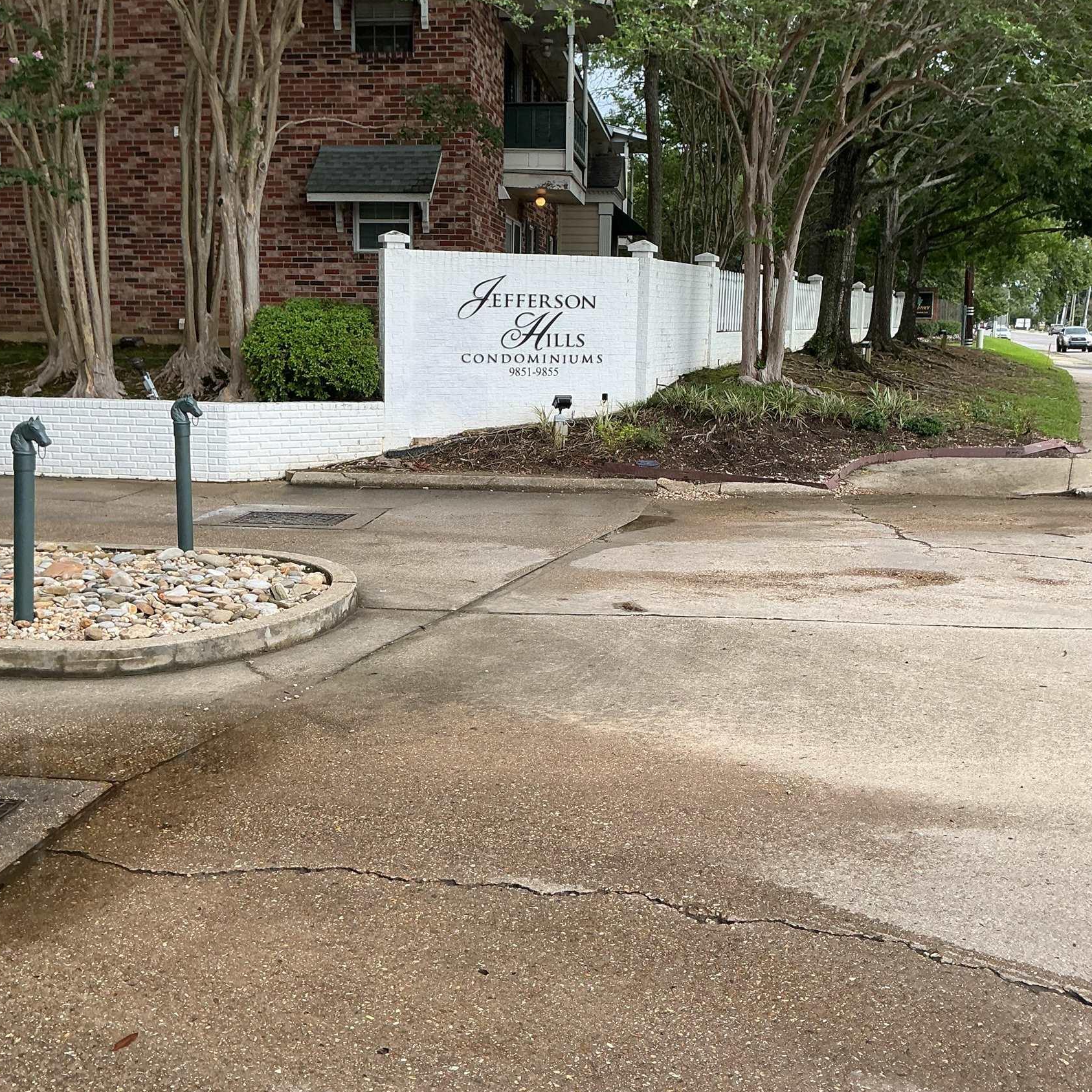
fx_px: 1249
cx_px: 540
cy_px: 463
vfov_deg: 47.1
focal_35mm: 35
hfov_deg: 47.2
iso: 20
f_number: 1.8
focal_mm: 3
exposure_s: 1/206
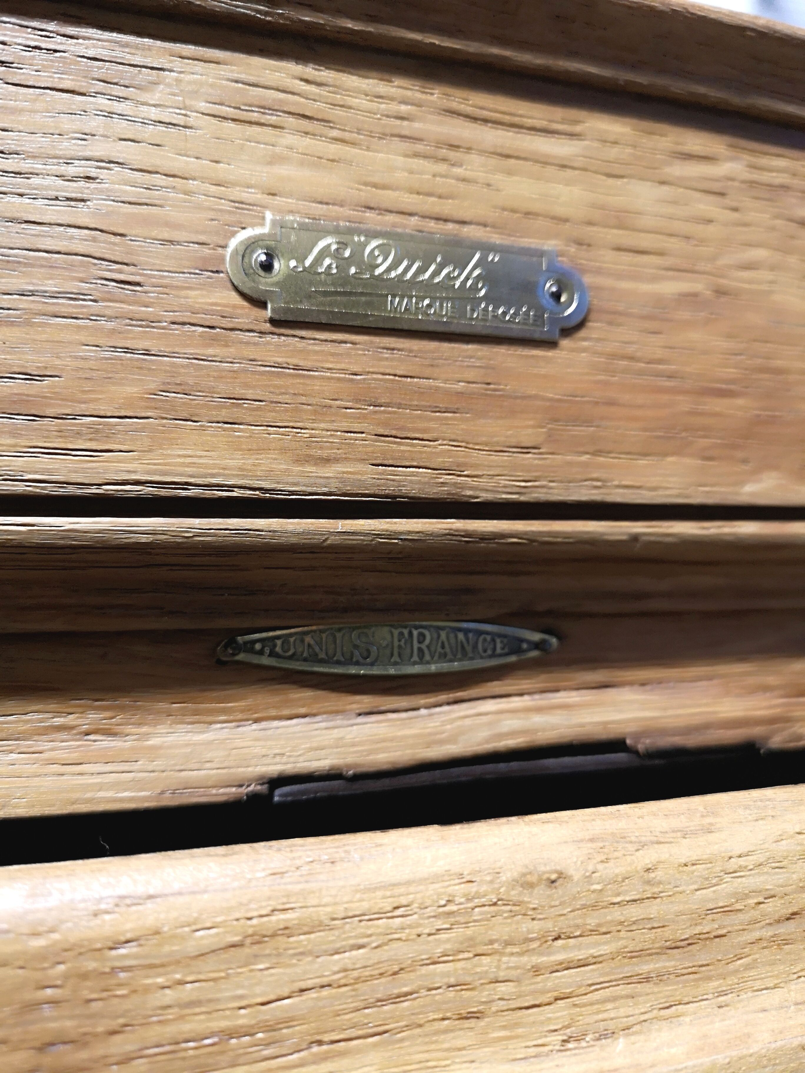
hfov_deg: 51.4
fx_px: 837
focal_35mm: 27
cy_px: 536
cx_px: 402
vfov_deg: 65.3
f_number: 1.8
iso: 400
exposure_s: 1/33.3
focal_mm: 3.95
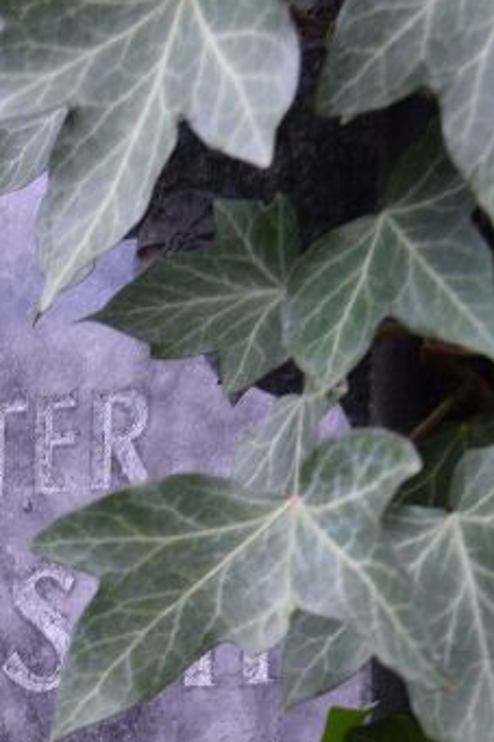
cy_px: 929
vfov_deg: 13.4
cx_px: -218
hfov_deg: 9.1
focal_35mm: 148
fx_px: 3049
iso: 400
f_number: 5.6
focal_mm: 28
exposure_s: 1/125
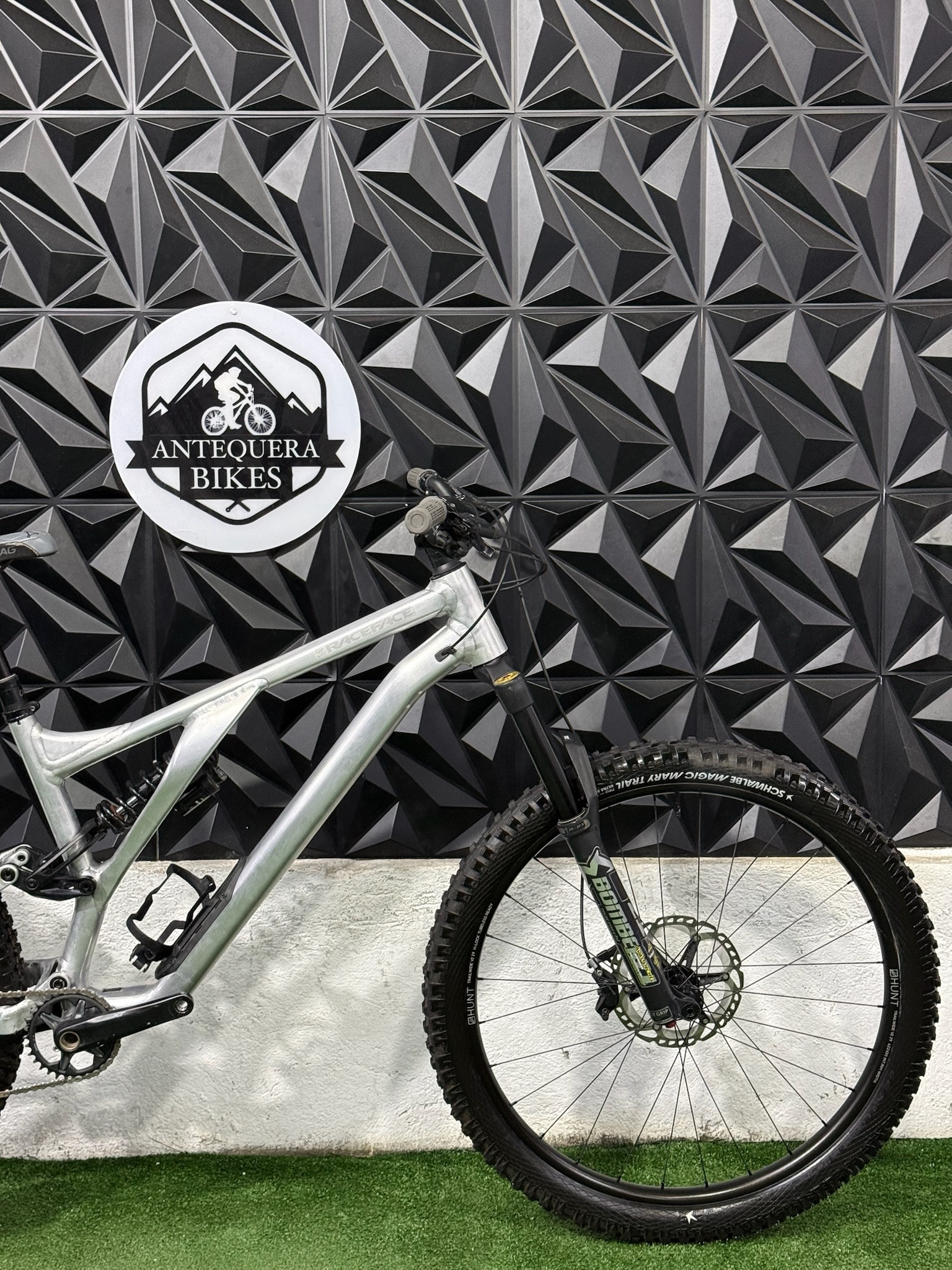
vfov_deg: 39.7
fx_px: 1760
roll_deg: +0.0
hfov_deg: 30.3
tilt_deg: -6.4
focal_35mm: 48
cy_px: 635
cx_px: 476
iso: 250
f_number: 1.78
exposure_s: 1/60
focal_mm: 6.76
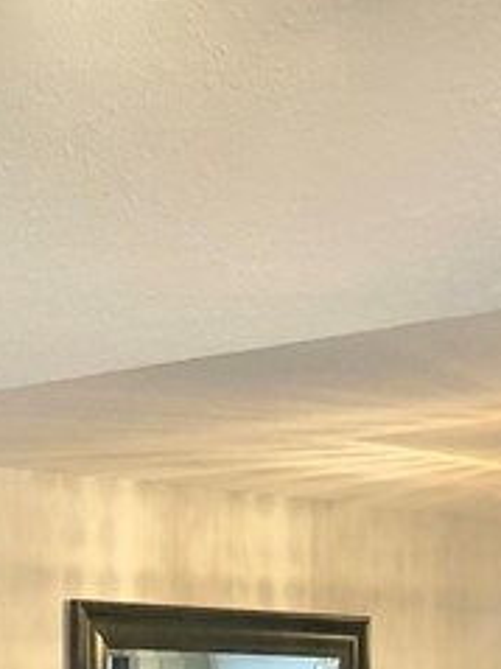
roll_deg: +0.1
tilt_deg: +2.0
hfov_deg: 12.0
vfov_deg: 16.1
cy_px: 669
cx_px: -151
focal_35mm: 120
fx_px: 2318
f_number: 1.8
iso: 40
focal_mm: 3.99
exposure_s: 1/15
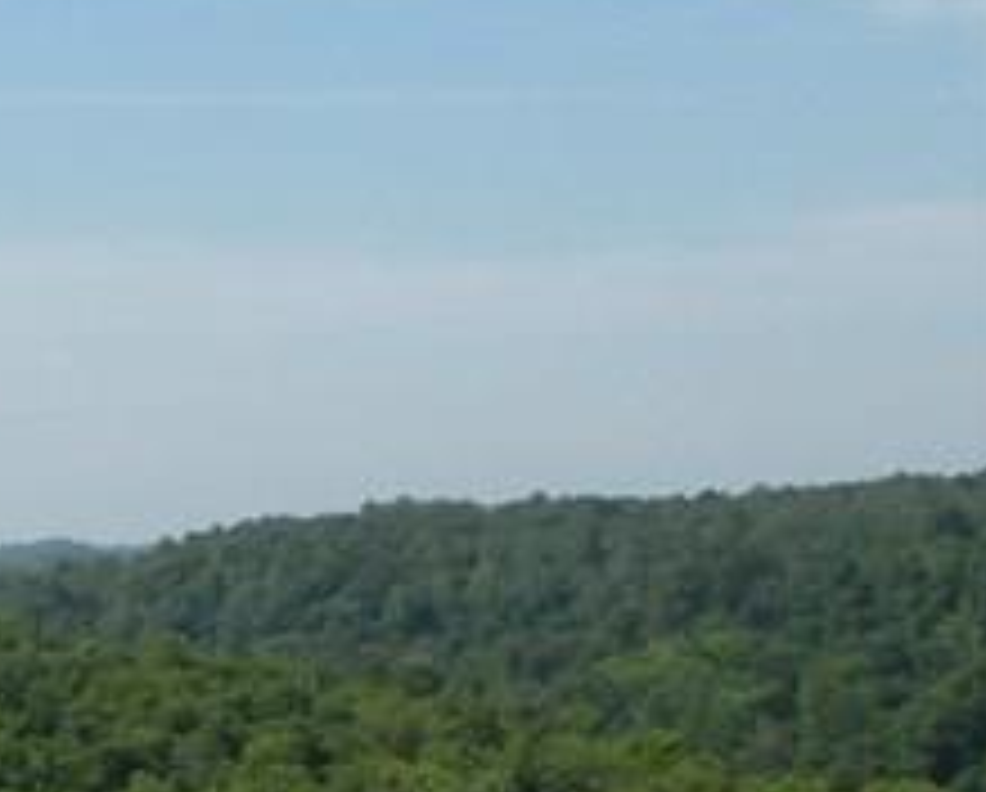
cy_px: 729
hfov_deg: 12.6
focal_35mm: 123
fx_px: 3596
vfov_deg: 12.5
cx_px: -1297
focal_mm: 4.7
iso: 64
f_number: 6.3
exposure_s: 1/255
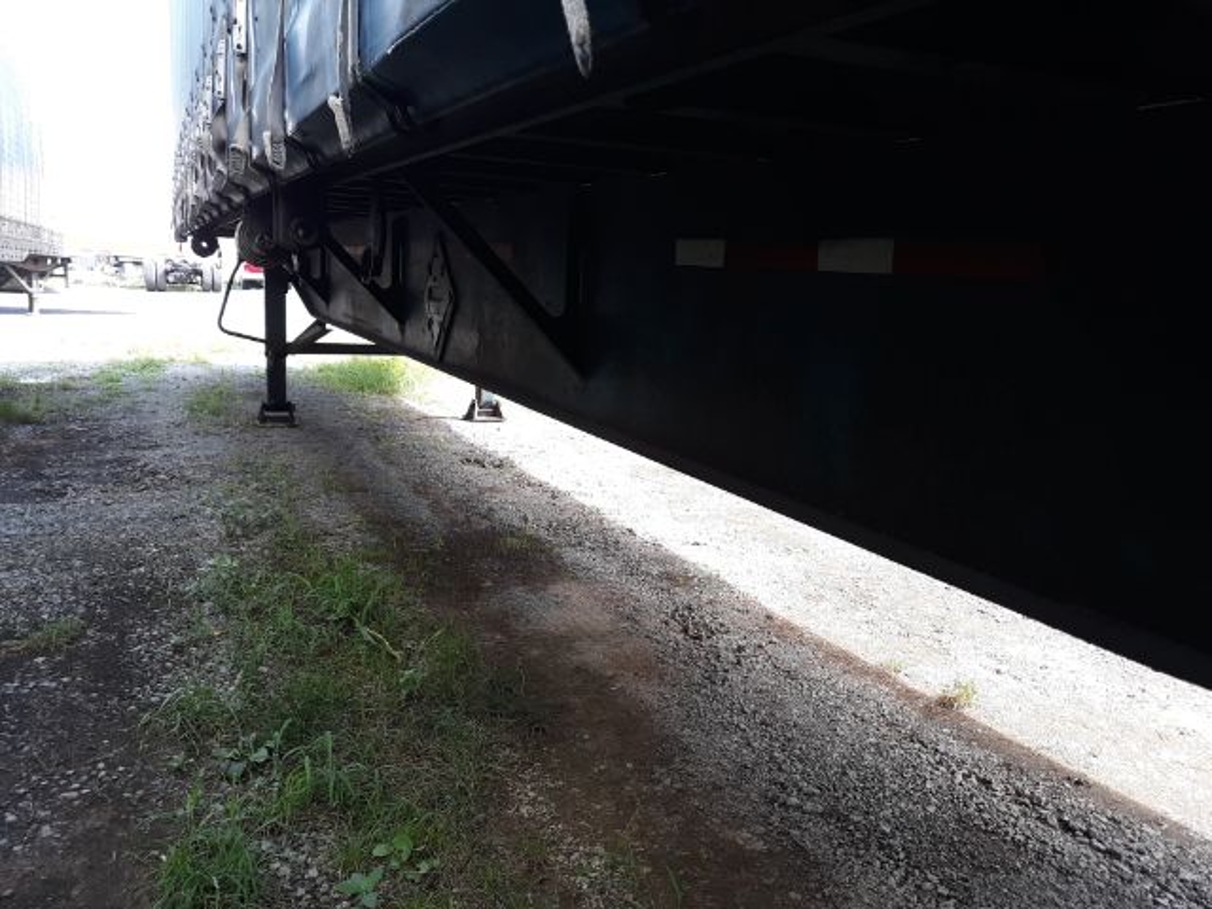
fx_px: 980
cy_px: 454
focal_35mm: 28
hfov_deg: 63.4
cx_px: 606
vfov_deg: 49.7
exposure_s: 1/137
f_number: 1.7
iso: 40
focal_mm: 3.7
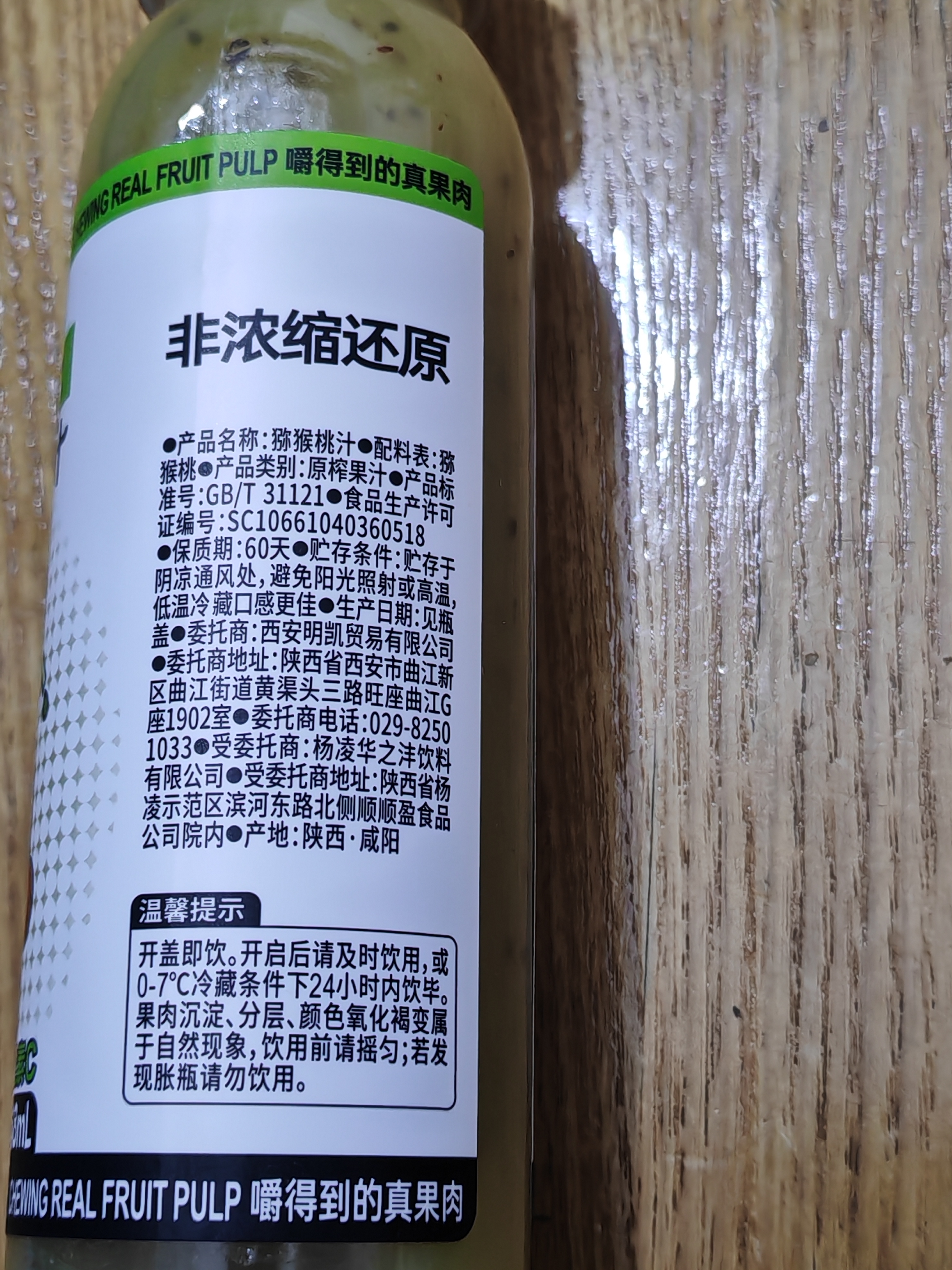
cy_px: 635
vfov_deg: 35.5
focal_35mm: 54
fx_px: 1980
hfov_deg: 27.0
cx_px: 476
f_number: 1.95
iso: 800
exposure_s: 1/33
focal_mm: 5.52
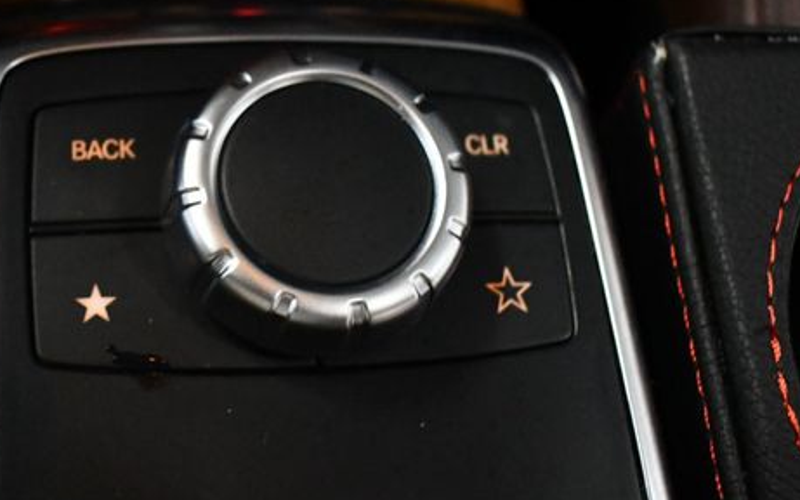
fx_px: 1112
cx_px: 252
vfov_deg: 25.3
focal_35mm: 51
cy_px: 193
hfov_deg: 39.0
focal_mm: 18
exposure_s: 1/60
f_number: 3.5
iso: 5600
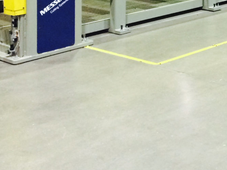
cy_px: -79
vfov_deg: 15.4
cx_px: 290
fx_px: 584
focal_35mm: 89
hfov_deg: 20.3
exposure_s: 1/30
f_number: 2.2
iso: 200
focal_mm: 4.15
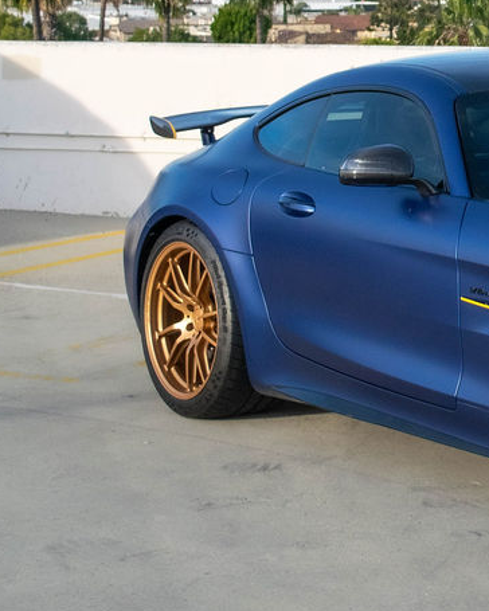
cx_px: 670
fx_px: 2406
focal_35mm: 133
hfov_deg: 11.3
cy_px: -7
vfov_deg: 14.2
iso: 400
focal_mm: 28
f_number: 6.3
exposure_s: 1/1600
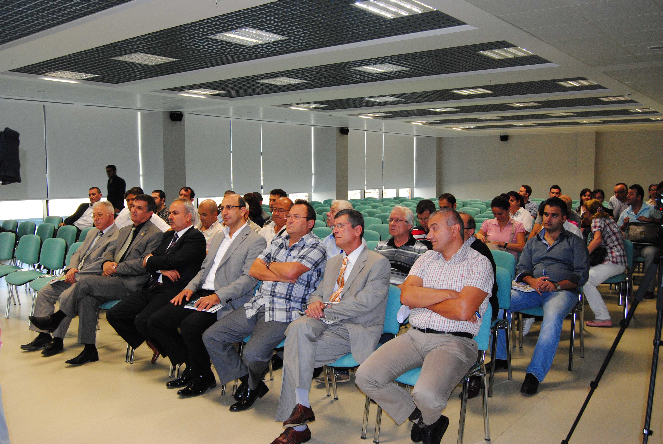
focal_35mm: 33
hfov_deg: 57.2
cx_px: 332
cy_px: 222
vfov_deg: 40.1
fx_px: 608
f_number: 5
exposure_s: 1/60
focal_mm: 22
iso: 800
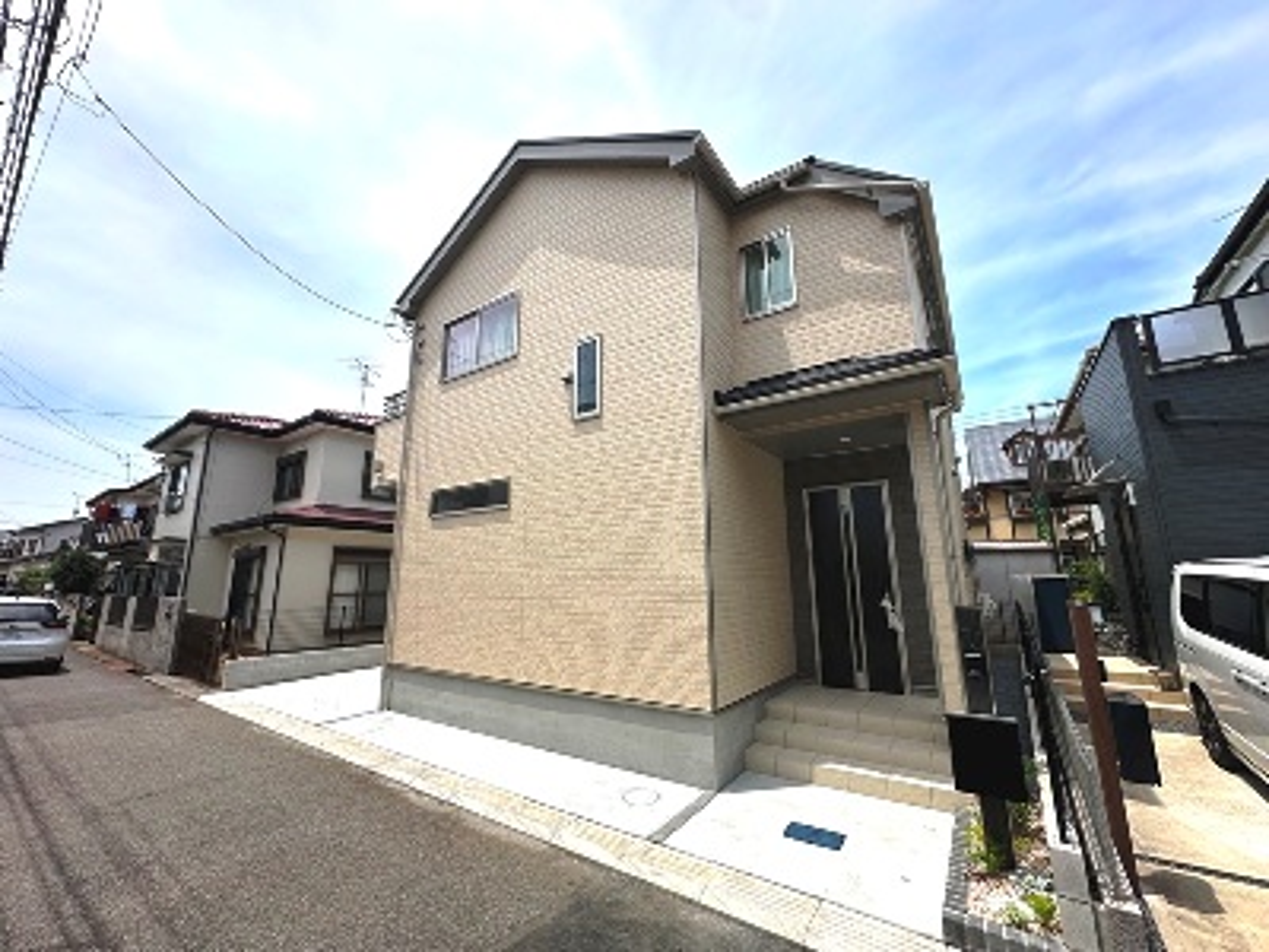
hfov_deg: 102.1
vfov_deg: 85.7
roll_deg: +0.3
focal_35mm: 14
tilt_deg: +11.3
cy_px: 476
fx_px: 513
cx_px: 634
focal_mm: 2.22
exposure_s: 1/1742
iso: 40
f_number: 2.2
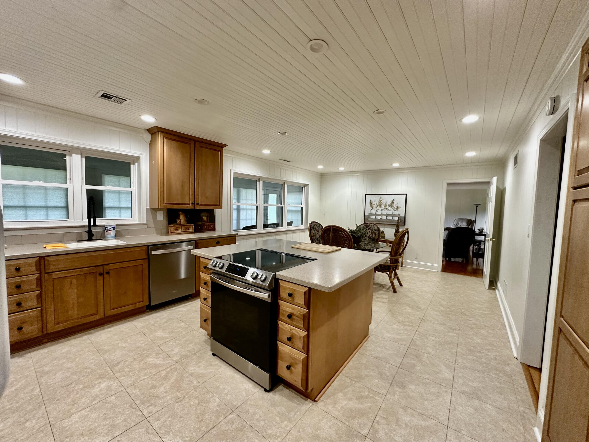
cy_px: 221
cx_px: 294
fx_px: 238
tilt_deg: -3.3
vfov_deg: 85.7
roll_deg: -1.7
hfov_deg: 102.1
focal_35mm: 14
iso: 250
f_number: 2.2
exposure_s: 1/120
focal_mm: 2.22
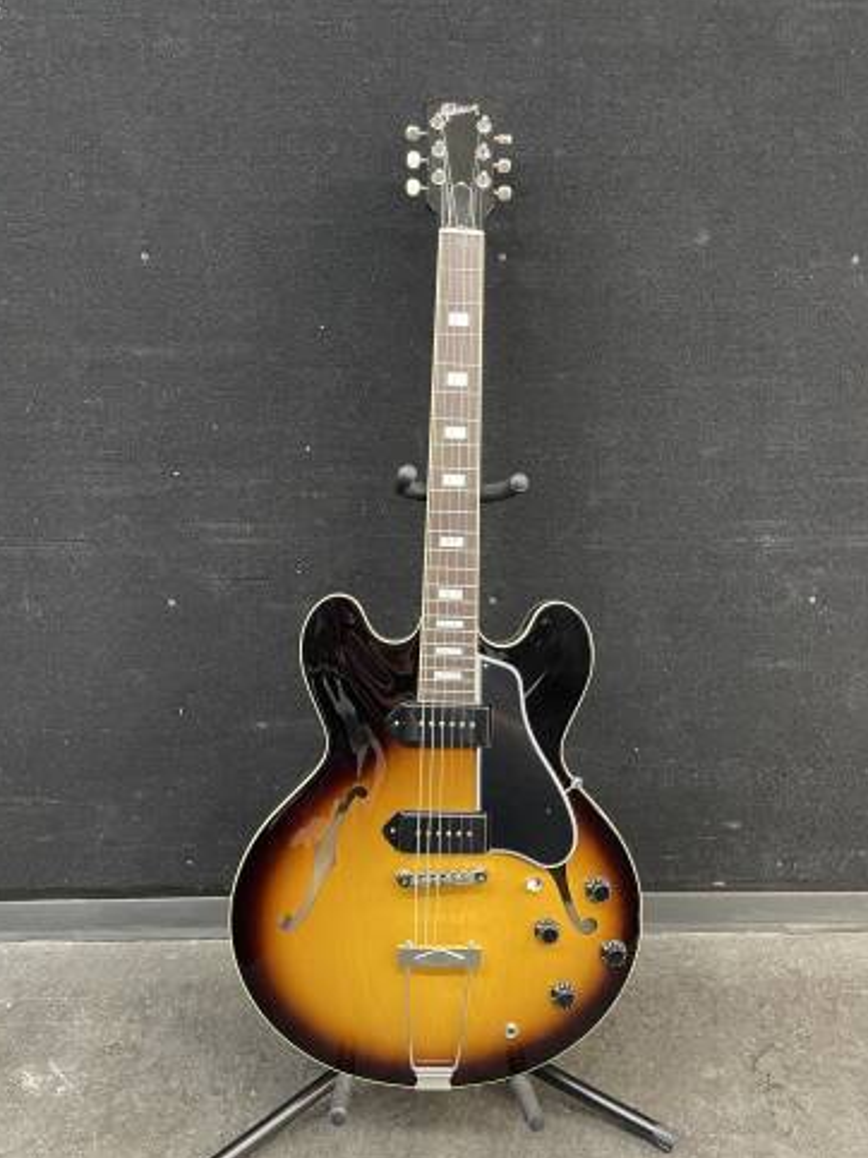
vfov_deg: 63.4
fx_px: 937
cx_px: 436
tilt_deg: -16.0
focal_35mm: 28
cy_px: 604
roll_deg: +0.0
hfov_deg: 49.7
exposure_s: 1/40
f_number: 1.6
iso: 400
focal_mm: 4.2
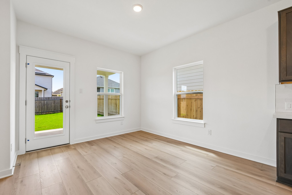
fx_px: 122
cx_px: 146
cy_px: 98
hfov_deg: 100.4
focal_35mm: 15
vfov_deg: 77.3
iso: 400
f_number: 8
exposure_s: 1/160
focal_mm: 10
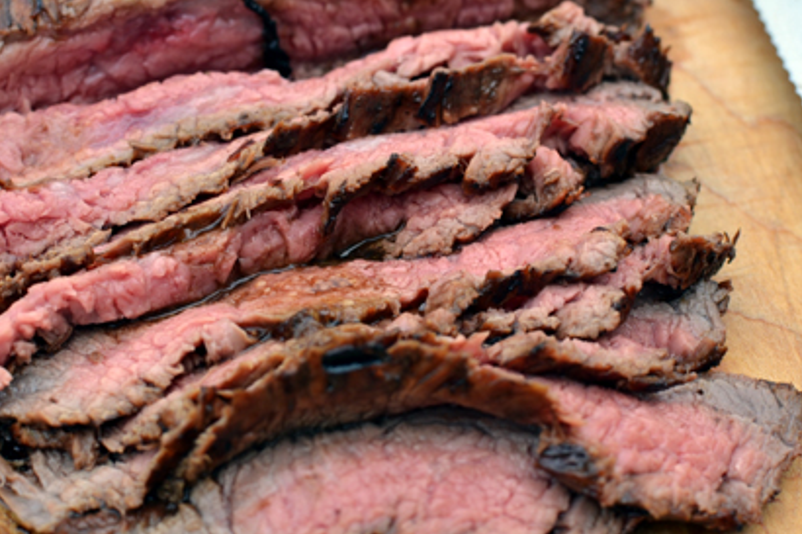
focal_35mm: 77
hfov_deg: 26.3
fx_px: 1709
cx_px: 300
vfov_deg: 17.7
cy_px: 150
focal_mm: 35
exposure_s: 1/125
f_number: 5.6
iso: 100
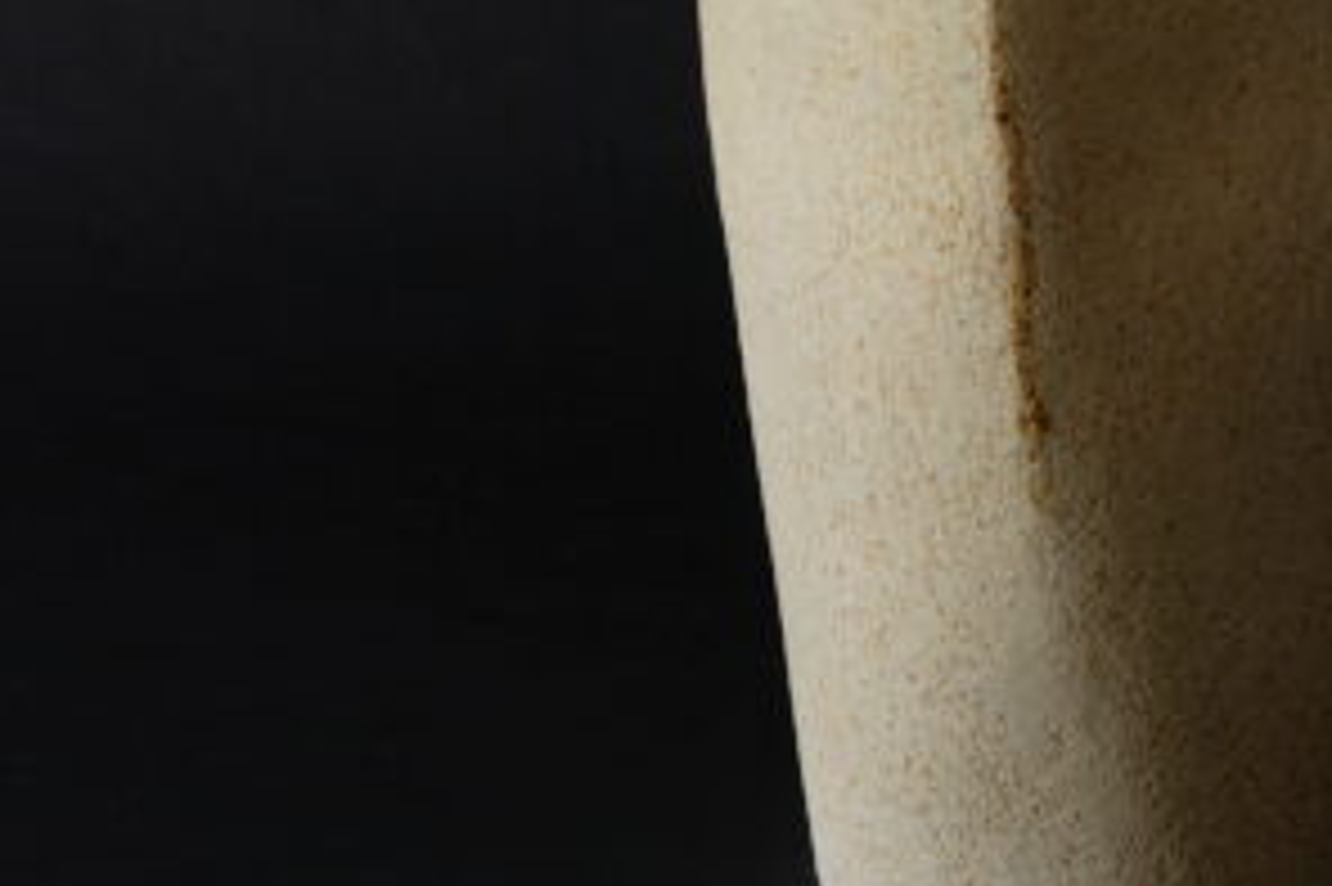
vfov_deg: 7.4
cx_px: 1141
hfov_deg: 11.4
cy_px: -778
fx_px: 6619
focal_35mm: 179
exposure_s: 1/10
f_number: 10
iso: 200
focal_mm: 35
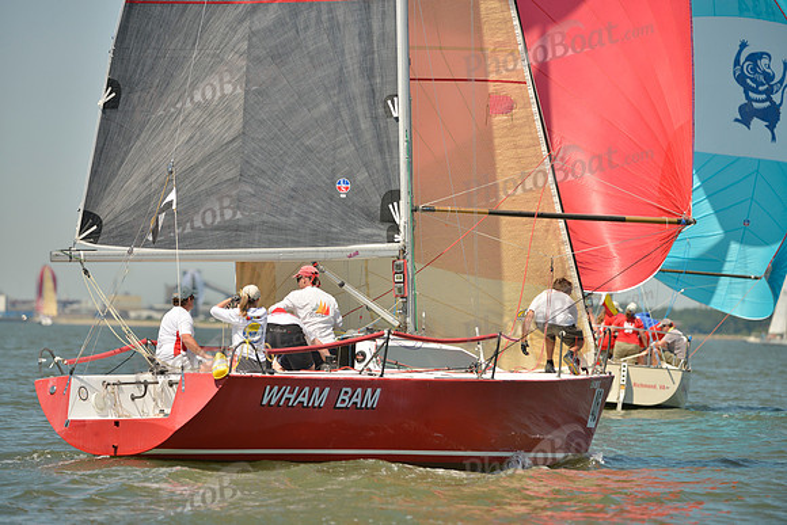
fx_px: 6341
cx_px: 394
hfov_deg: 7.1
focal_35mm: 290
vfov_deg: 4.7
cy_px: 262
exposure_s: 1/1600
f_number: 5
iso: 200
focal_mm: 290
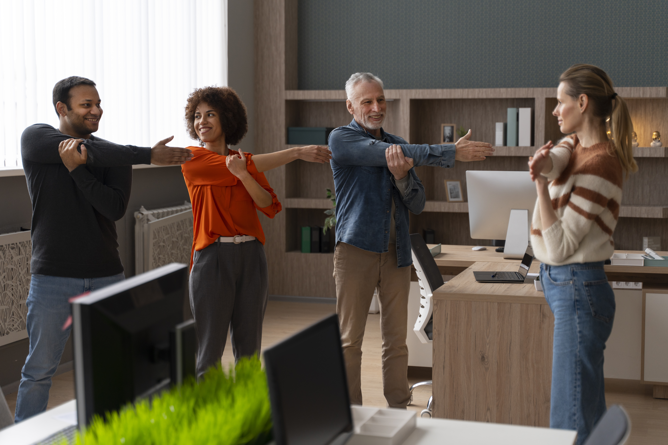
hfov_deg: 36.2
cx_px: 334
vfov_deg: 24.6
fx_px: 1020
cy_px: 222
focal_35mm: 55
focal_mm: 55
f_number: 2.8
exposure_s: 1/125
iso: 500
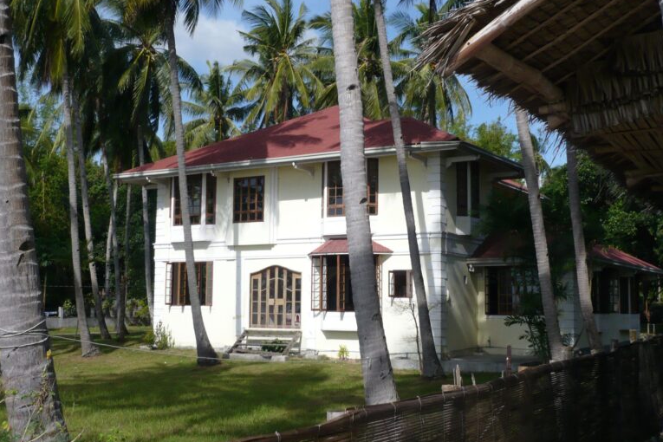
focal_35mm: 47
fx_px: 866
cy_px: 197
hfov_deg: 41.9
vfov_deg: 28.6
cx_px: 331
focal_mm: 7.4
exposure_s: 1/200
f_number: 10
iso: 100
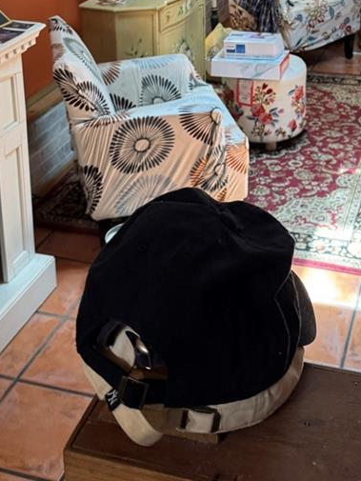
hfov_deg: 25.5
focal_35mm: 57
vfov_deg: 31.8
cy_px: 31
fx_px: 792
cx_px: 239
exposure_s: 1/60
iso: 200
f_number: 1.78
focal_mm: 6.76
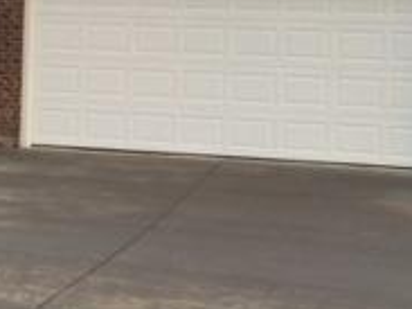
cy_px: 34
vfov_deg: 14.0
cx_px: 25
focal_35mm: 105
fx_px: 1249
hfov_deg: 18.4
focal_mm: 4.12
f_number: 2.2
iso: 32
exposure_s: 1/746
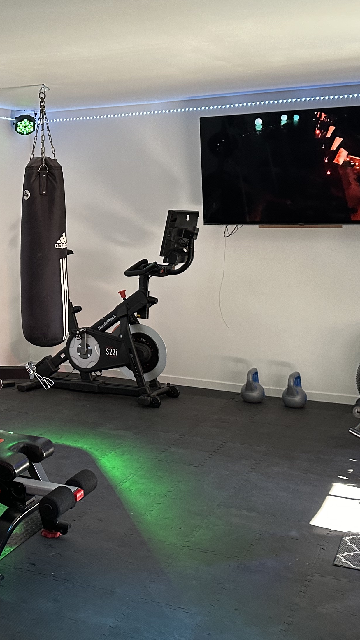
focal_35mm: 48
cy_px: 270
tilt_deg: -4.1
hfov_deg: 24.0
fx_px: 815
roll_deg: +1.0
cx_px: 10
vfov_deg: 42.8
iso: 200
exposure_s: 1/121
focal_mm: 6.86
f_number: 1.78
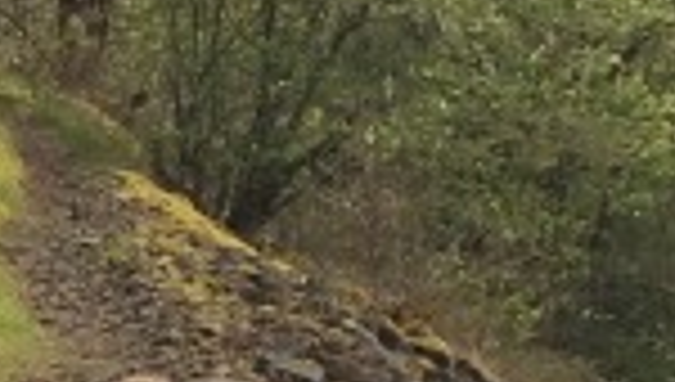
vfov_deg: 5.7
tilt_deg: -15.4
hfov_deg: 9.9
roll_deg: +4.7
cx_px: -36
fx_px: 3855
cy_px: 360
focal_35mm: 215
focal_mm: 4.15
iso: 32
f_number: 2.2
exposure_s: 1/641
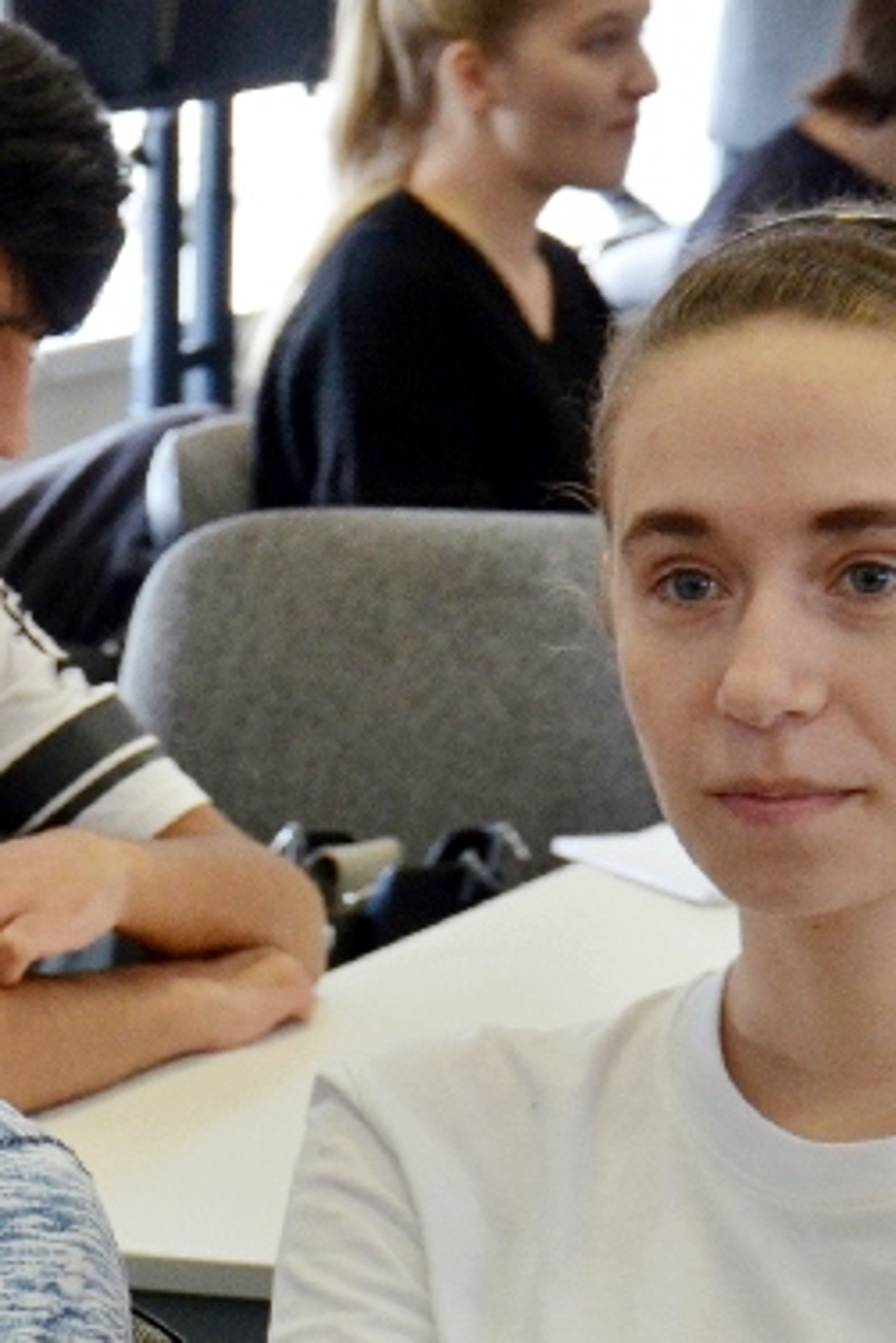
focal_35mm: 182
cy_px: 850
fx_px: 6788
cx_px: -593
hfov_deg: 7.4
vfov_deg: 11.3
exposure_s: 1/50
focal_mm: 38
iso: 400
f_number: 4.5
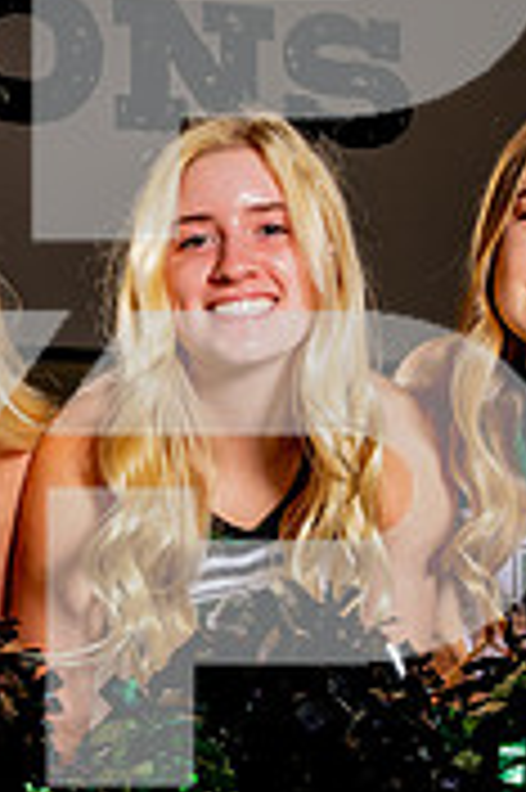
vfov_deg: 22.4
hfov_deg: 14.8
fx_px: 1976
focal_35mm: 90
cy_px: 594
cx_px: -42
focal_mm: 24
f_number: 9
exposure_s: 1/250
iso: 200
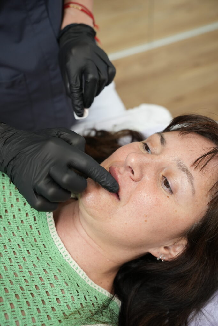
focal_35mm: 39
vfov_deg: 49.7
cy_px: 163
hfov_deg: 34.3
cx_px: 109
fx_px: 353
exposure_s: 1/160
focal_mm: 38.9
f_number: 4
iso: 1250
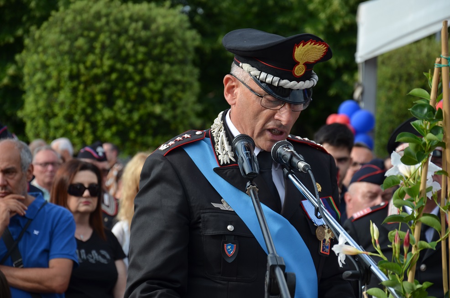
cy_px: 149
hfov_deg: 15.2
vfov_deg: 10.1
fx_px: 1684
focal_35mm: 135
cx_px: 225
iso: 100
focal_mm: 90
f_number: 6.3
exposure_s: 1/160
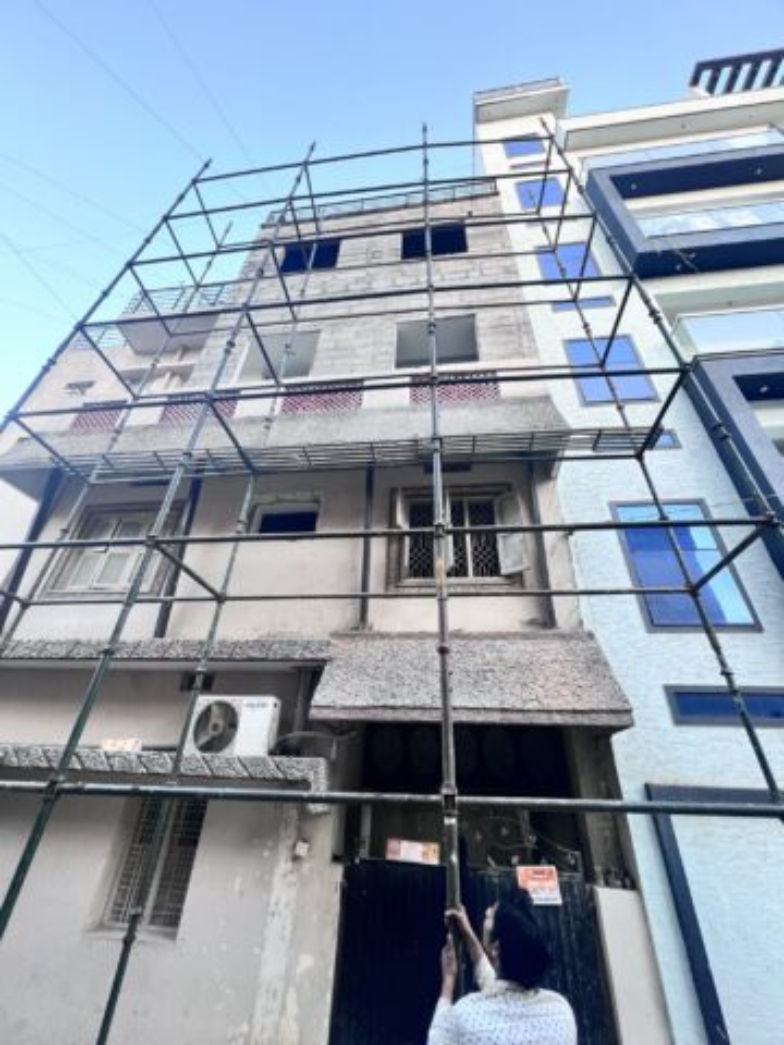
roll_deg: -2.3
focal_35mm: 13
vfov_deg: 106.2
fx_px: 393
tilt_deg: +33.4
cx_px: 392
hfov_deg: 89.9
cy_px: 522
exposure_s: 1/100
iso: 200
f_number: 1.8
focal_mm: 1.57
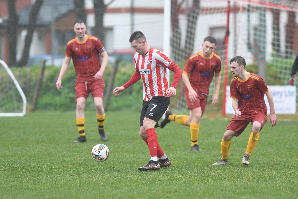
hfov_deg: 4.4
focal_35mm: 471
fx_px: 3898
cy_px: 103
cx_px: 153
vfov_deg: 2.9
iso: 800
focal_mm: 300
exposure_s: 1/640
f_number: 4
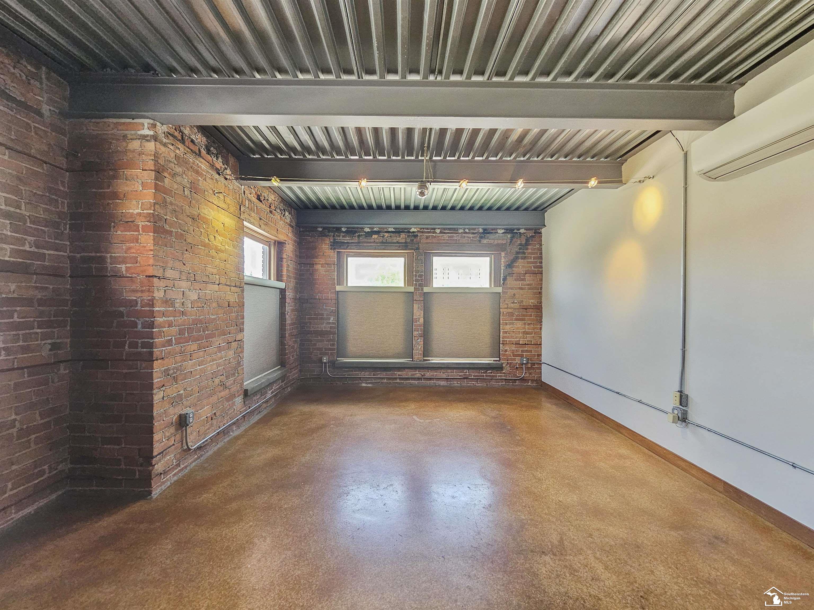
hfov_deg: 106.2
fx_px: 306
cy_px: 305
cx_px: 407
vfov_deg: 89.9
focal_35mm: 13
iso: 250
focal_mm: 2.2
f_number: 2.2
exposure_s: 1/60
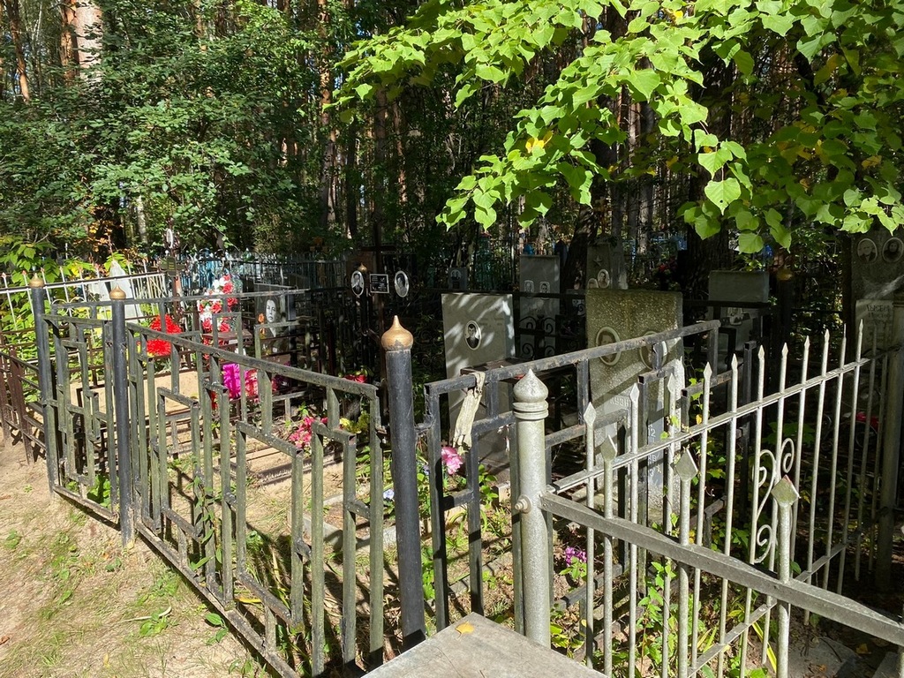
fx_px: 679
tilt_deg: -1.8
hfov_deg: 67.3
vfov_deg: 53.1
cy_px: 339
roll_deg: +0.7
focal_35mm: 26
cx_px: 452
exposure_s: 1/898
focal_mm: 4.25
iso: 32
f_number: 1.8
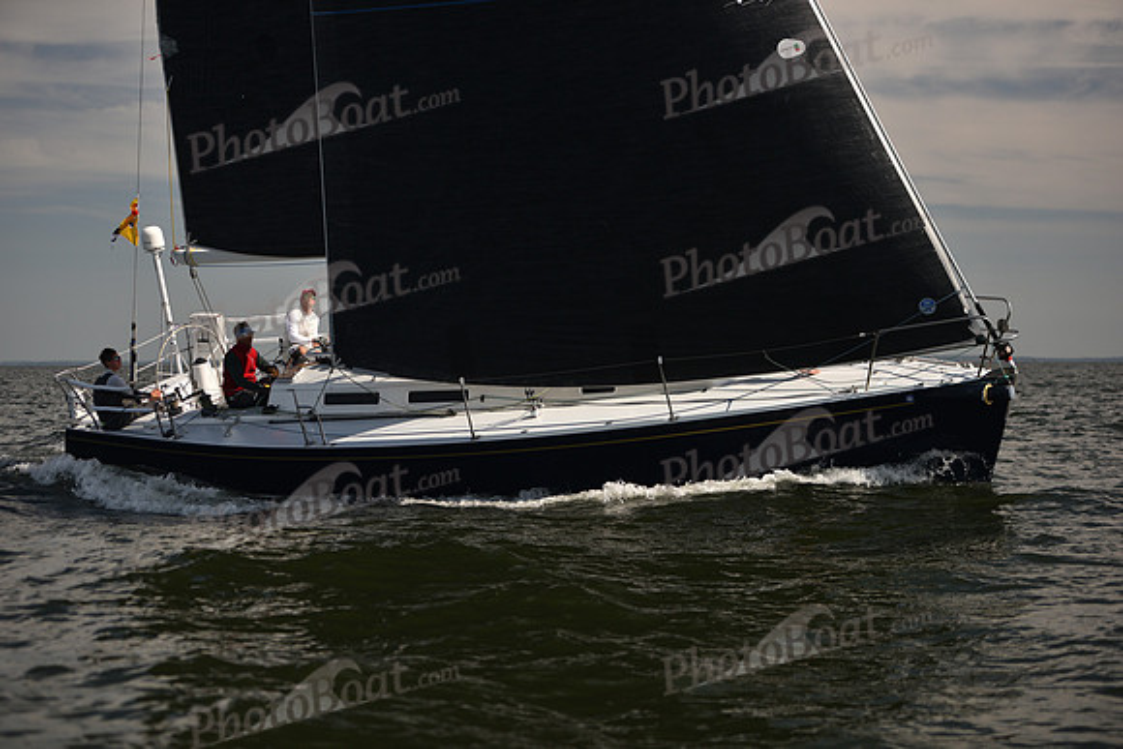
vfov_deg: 19.5
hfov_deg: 28.8
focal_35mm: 70
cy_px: 374
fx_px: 2184
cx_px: 562
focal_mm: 70
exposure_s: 1/3200
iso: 250
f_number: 2.8
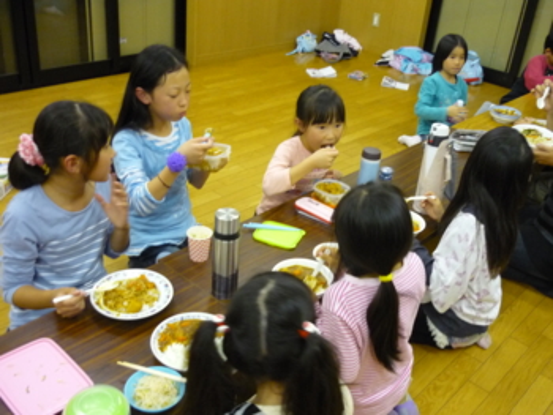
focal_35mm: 35
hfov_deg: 52.6
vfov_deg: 40.7
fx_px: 560
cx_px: 276
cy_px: 208
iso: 400
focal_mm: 5.5
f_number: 2.8
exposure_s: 1/30
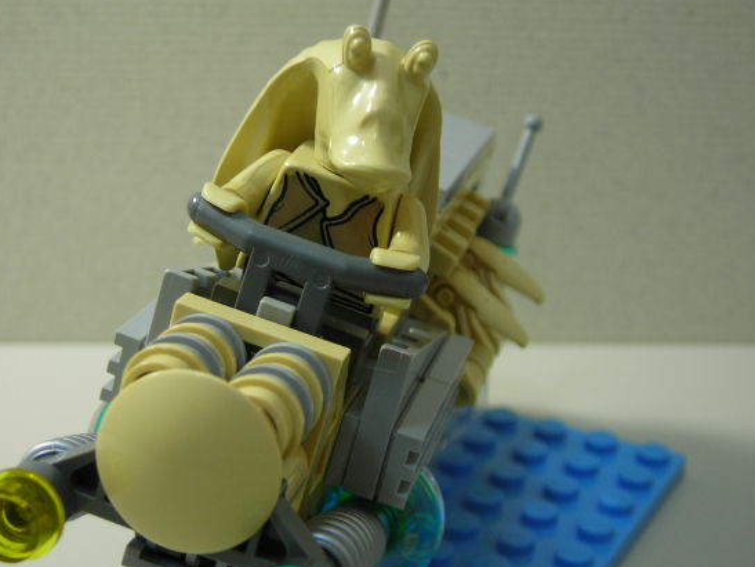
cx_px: 344
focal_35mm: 76
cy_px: 288
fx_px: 1659
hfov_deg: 25.6
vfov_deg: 19.4
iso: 50
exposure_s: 1/4.3
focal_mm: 10.8
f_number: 3.9
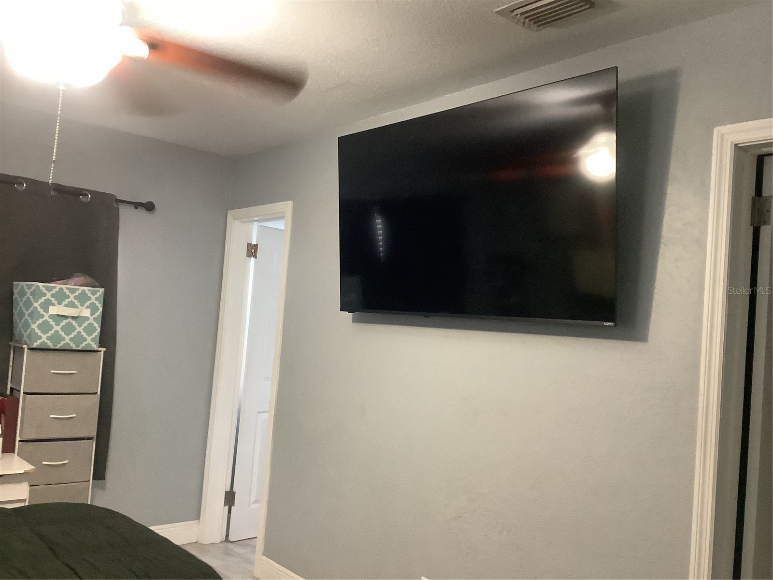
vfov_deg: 45.4
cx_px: 386
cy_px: 290
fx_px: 692
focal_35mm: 31
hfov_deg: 58.4
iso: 320
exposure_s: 1/30
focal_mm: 3.3
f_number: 2.4
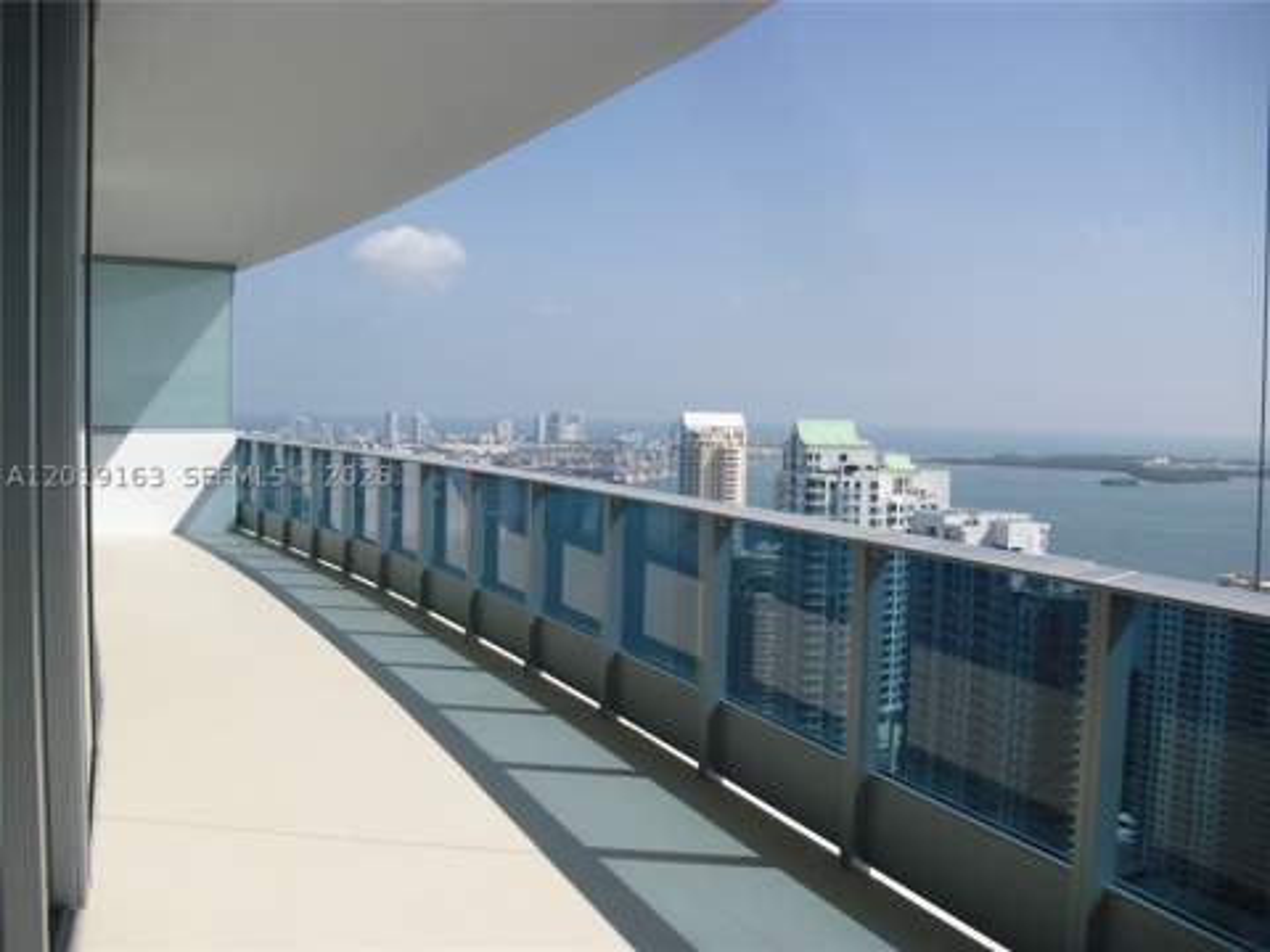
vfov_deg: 39.7
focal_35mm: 36
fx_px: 1321
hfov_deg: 51.4
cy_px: 476
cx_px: 635
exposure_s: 1/200
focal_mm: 6.3
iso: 80
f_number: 7.8
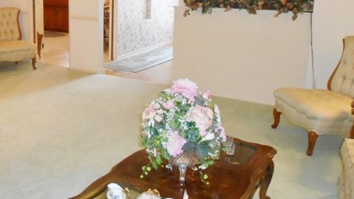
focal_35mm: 44
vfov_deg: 26.9
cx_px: 82
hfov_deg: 44.6
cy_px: 57
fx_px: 413
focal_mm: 4.6
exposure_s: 1/25
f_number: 3.5
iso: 320
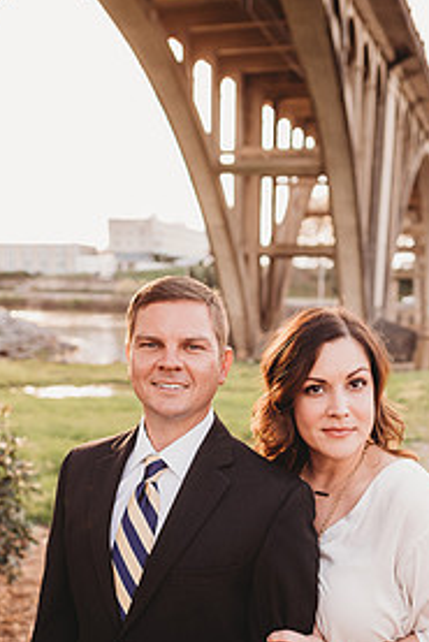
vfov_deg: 47.8
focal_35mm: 39
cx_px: 274
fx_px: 696
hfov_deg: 34.0
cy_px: 475
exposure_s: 1/250
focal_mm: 24
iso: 125
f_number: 2.5
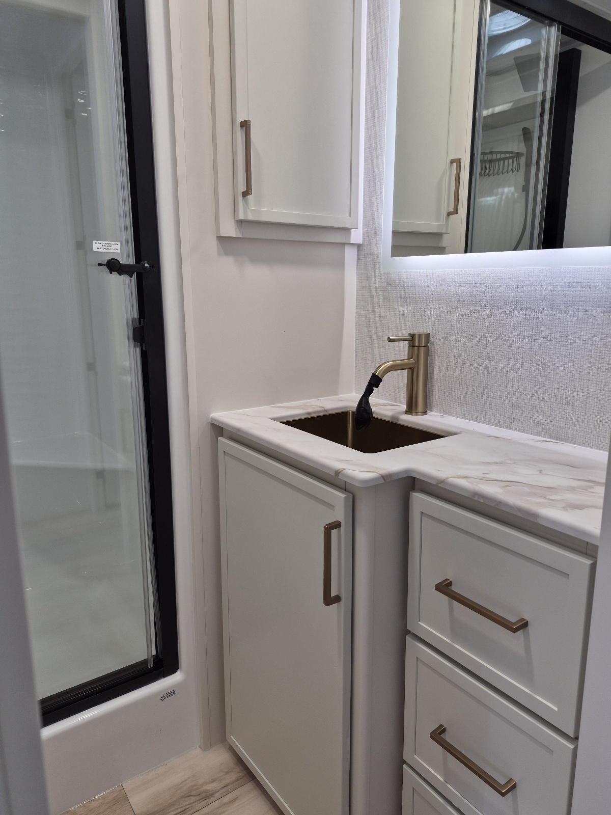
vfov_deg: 73.9
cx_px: 306
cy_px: 408
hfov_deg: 58.9
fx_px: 541
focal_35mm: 23
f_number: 1.8
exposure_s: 1/50
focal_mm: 5.4
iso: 40
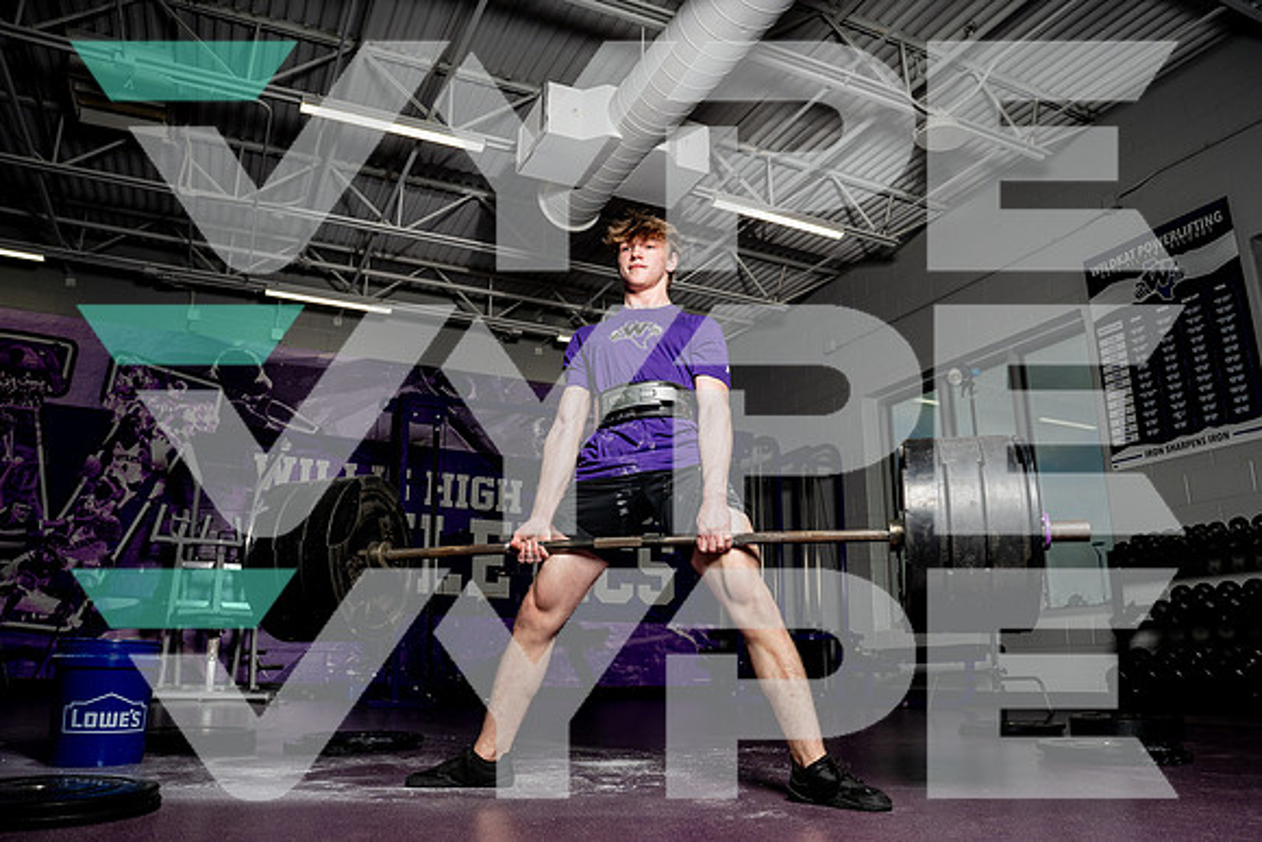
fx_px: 890
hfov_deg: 70.6
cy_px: 421
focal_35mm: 25
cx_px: 631
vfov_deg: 50.6
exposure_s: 1/250
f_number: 8
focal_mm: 25
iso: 100
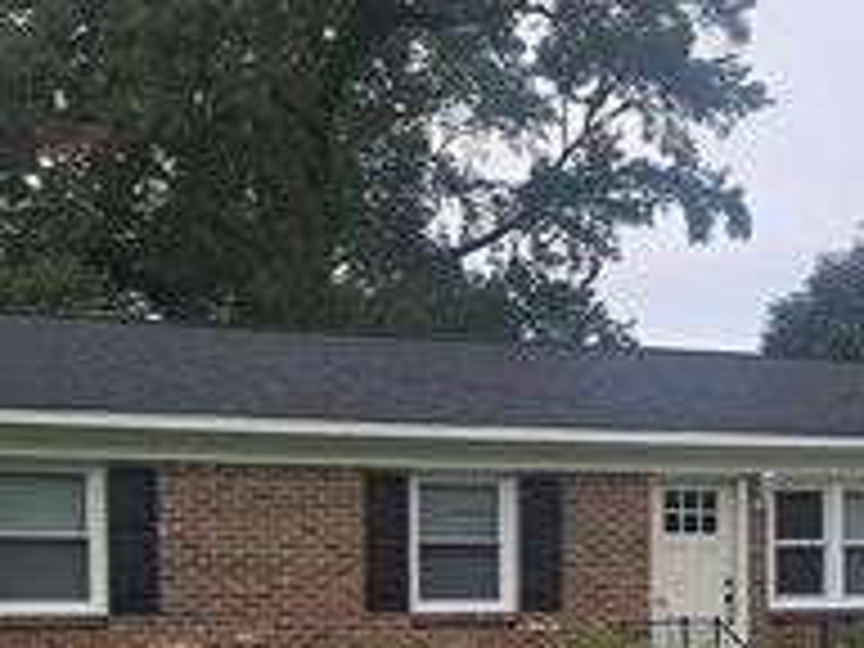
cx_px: 405
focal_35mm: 60
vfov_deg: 23.3
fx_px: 1498
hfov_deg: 32.2
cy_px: 664
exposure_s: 1/208
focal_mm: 6.3
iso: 12
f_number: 1.7
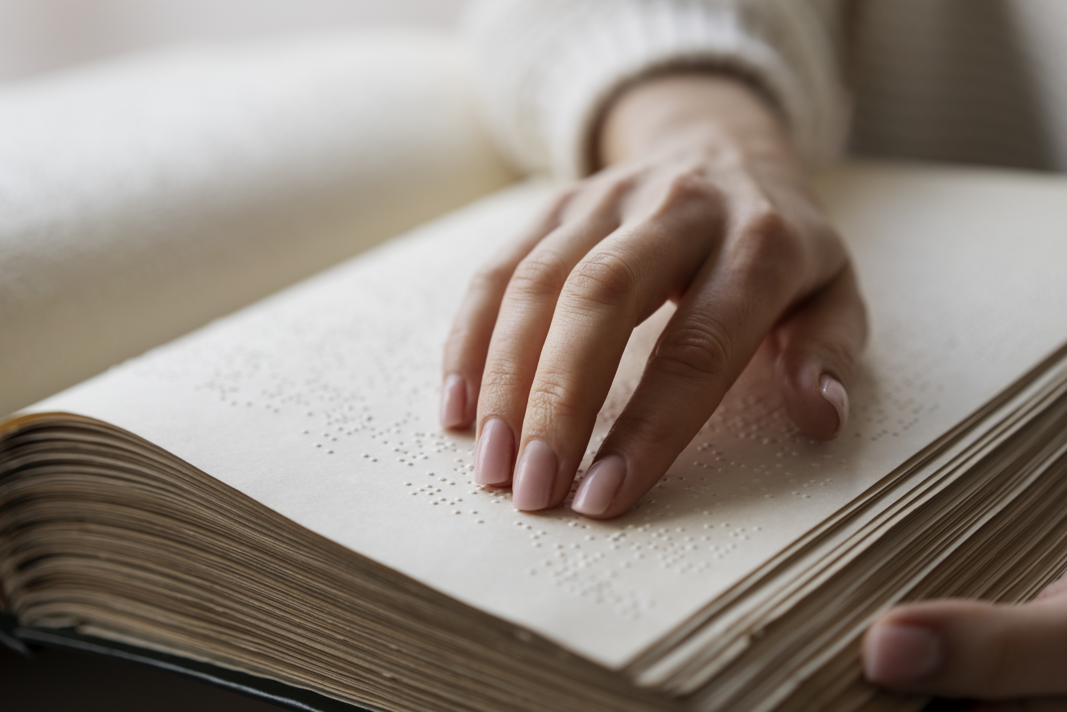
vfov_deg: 24.6
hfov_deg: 36.2
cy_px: 356
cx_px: 534
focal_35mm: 55
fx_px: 1630
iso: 320
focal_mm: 55
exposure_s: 1/200
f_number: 2.8
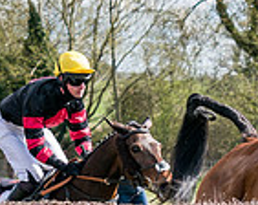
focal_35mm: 430
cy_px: 179
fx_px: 3274
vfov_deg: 3.6
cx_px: 379
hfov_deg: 4.5
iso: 400
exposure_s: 1/1600
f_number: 4.5
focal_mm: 70
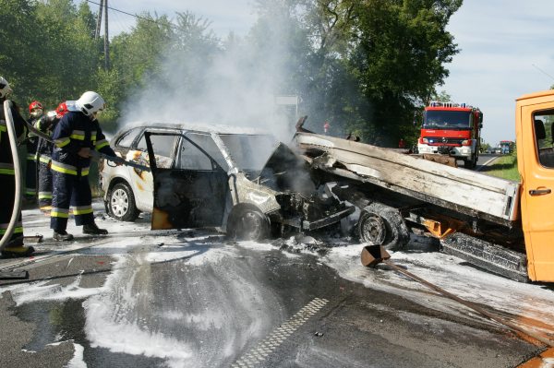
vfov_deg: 31.8
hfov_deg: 46.4
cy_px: 184
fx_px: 646
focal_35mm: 42
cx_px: 277
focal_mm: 28
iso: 400
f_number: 11
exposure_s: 1/640
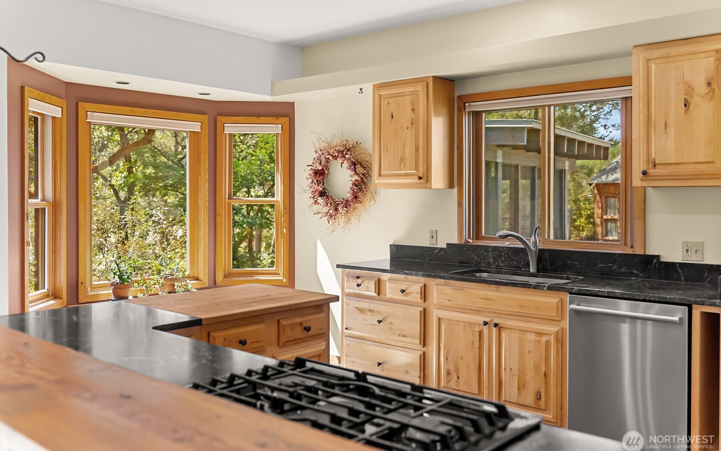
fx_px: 637
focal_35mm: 32
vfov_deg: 39.0
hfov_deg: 59.0
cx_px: 362
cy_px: 215
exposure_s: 1/125
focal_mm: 31.4
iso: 400
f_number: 2.8
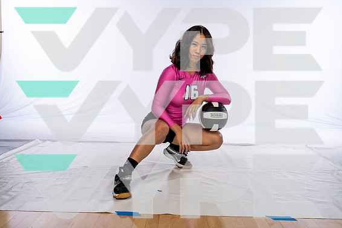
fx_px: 342
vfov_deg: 36.9
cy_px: 113
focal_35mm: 36
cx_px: 170
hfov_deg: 53.1
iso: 200
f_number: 7.1
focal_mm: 35
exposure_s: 1/250
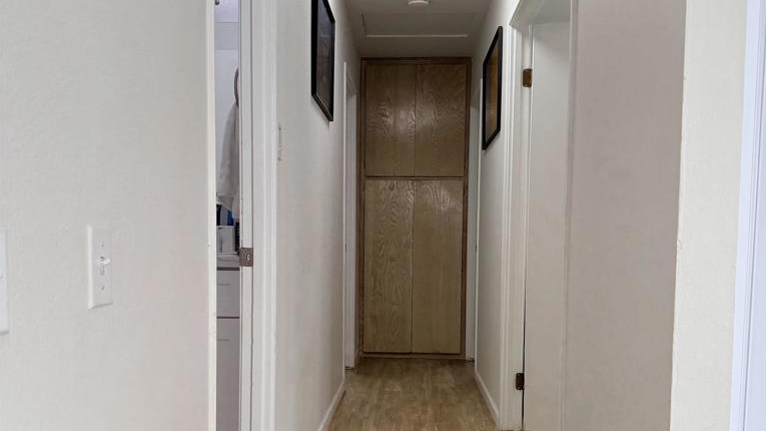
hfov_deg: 56.6
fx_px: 711
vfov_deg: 33.5
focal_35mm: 35
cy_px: 279
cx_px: 384
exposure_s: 1/172
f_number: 1.78
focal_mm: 6.76
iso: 200
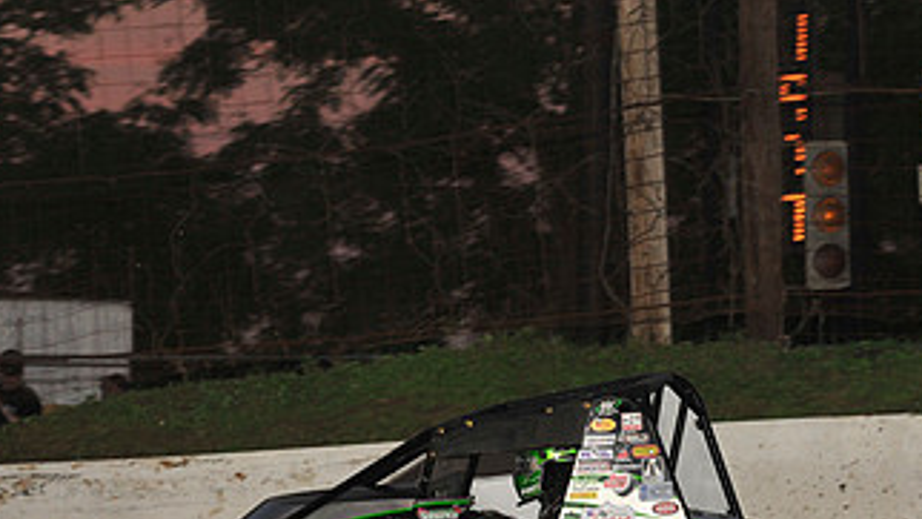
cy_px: 545
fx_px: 5769
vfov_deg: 5.1
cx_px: 375
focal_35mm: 236
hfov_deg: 9.1
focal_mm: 125
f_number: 7.1
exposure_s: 1/320
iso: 800
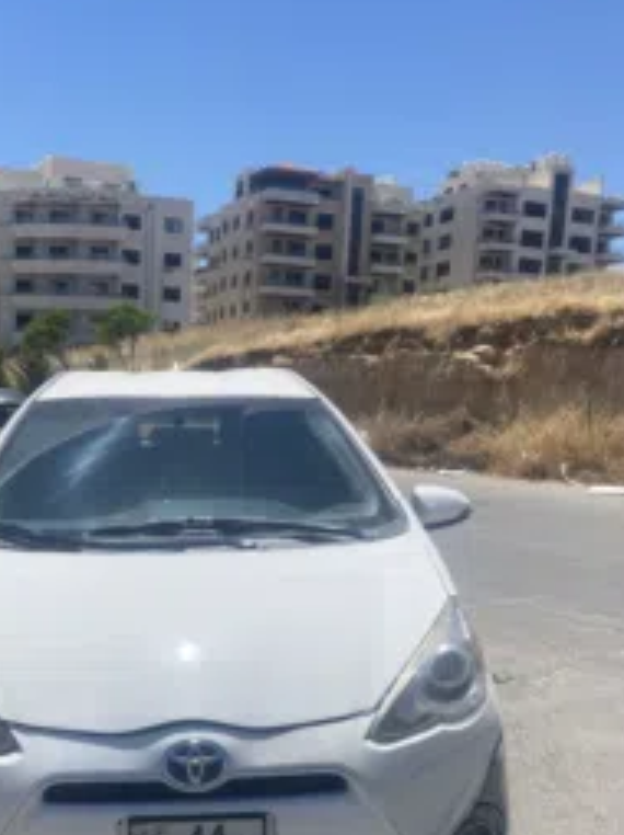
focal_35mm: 41
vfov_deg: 44.5
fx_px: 987
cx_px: 207
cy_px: 608
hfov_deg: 34.7
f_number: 1.8
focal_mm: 4.25
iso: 32
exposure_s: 1/4608
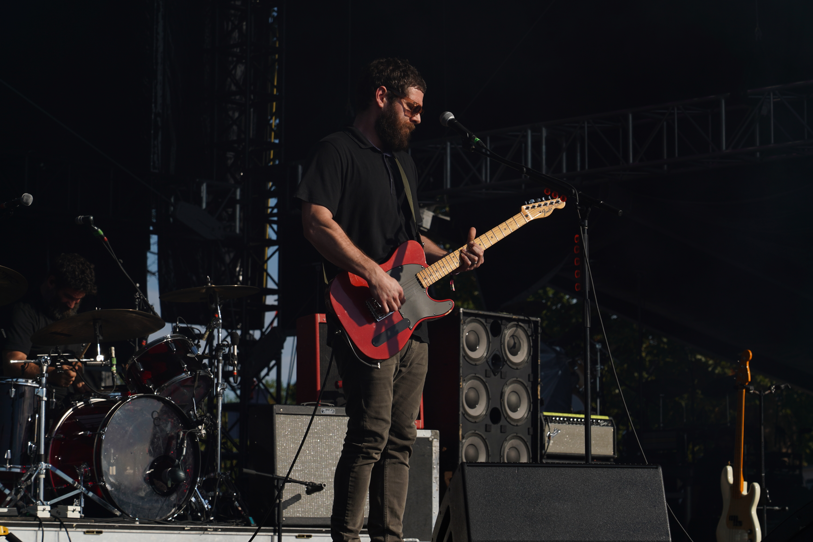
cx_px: 406
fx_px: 2371
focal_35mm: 105
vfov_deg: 13.0
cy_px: 271
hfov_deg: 19.5
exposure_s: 1/640
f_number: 8
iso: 100
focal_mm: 105
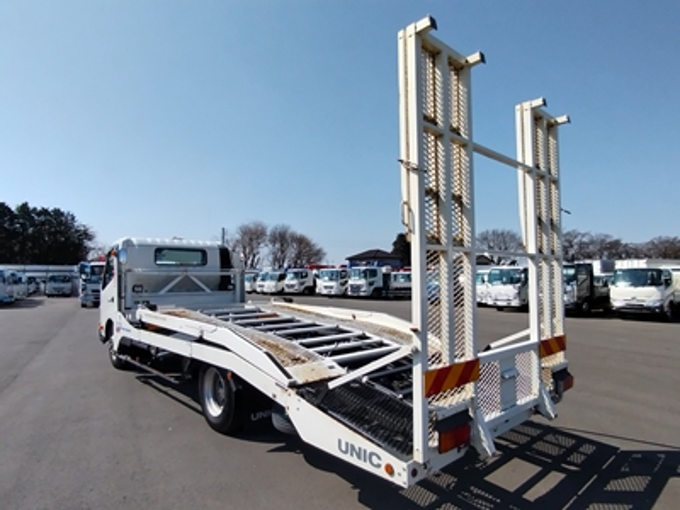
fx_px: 295
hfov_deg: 98.2
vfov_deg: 81.7
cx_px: 340
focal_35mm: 15
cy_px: 255
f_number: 2.4
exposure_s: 1/742
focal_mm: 1.6
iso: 50
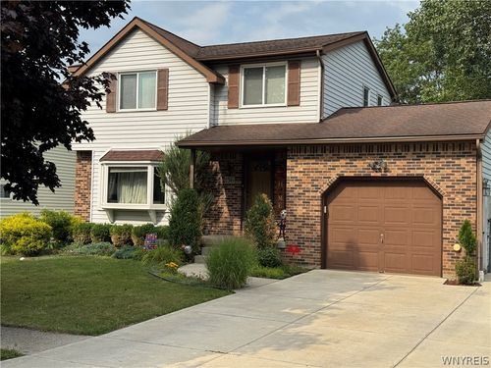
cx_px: 246
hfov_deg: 39.7
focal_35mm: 48
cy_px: 184
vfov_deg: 30.3
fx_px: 681
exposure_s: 1/4608
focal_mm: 6.76
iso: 64
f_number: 1.78
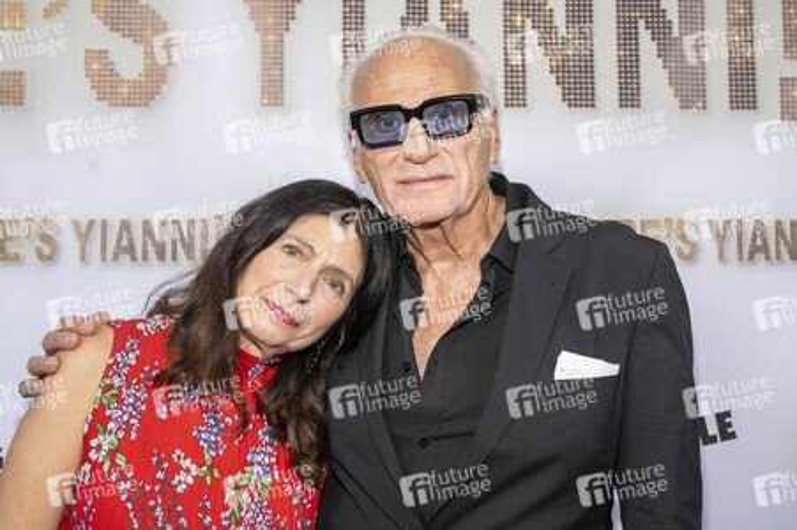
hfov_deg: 41.1
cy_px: 265
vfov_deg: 28.0
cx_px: 398
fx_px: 1062
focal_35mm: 48
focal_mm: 48
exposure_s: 1/200
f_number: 6.3
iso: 640
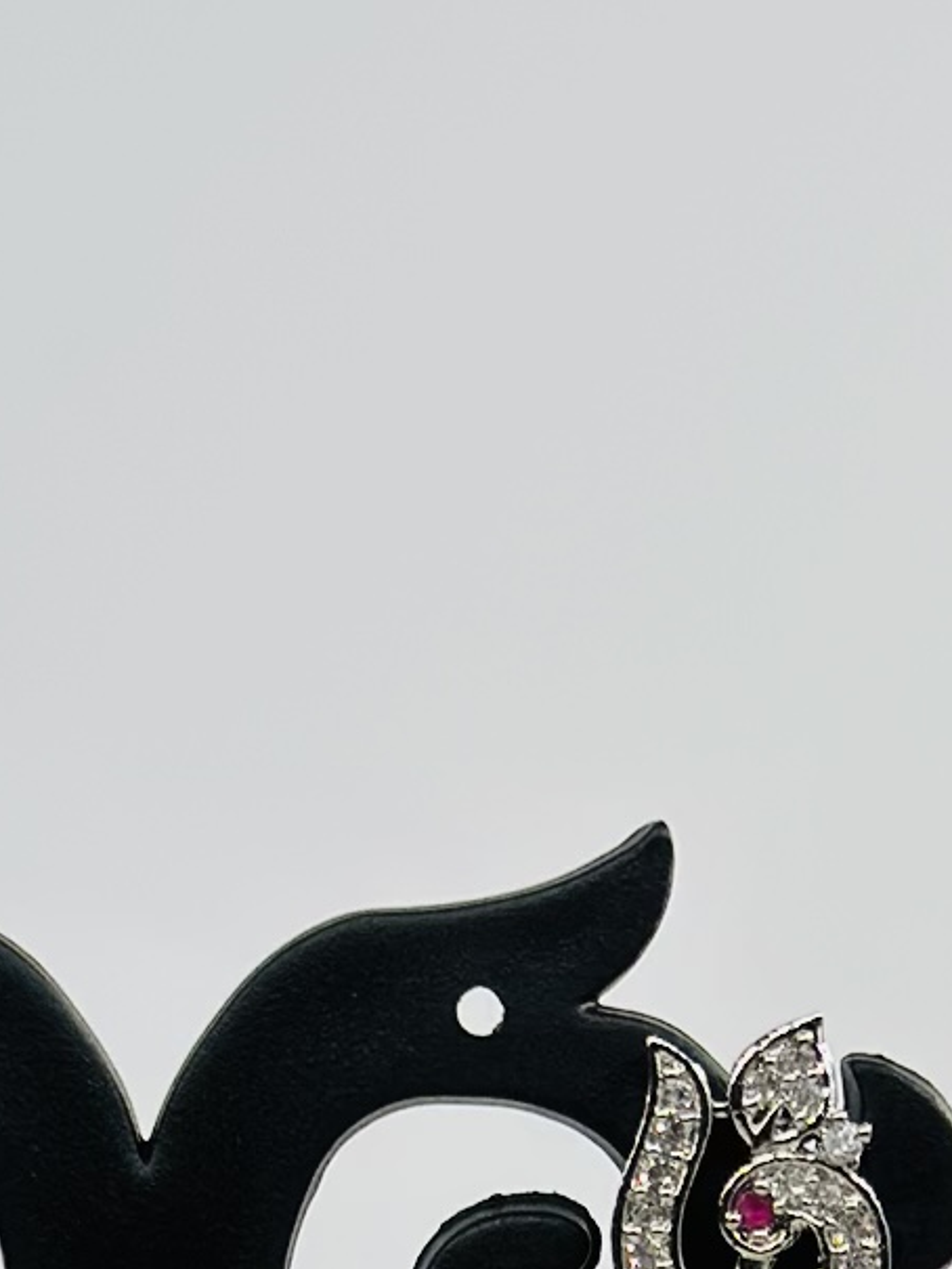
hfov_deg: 9.2
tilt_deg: -5.5
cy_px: 2074
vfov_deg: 11.7
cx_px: 130
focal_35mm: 160
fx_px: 5865
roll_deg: +0.9
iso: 80
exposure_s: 1/1565
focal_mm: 6.86
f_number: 1.78
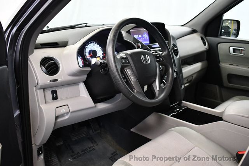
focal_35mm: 36
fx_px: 249
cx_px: 124
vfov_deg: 36.9
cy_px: 83
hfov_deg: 53.1
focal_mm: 18
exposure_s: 1/100
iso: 3200
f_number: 3.5
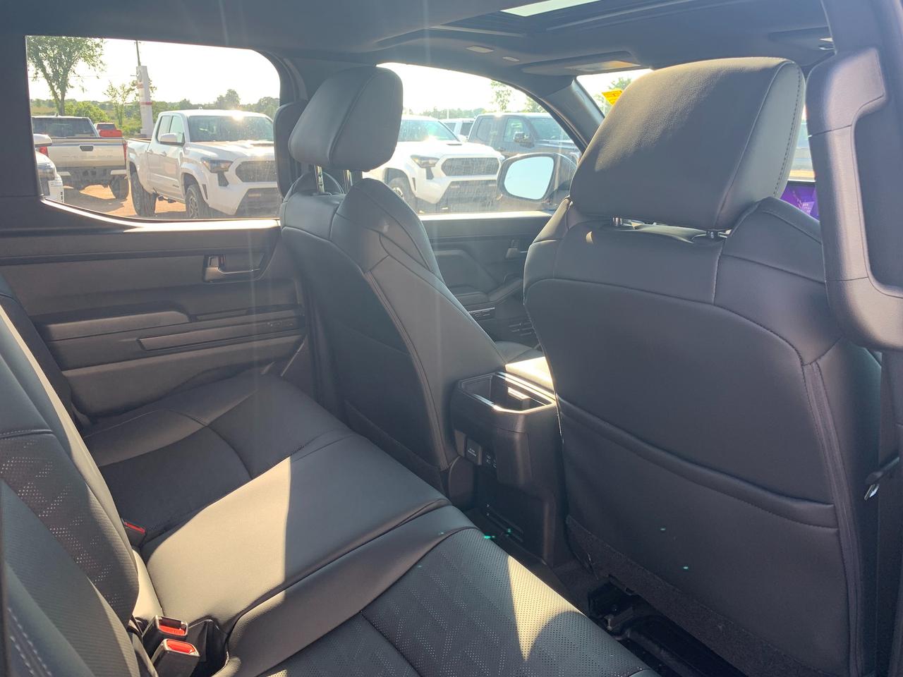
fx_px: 678
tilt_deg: -17.5
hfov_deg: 67.3
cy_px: 338
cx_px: 452
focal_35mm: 26
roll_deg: -0.5
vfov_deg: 53.1
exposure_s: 1/121
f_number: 1.8
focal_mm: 4.25
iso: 32
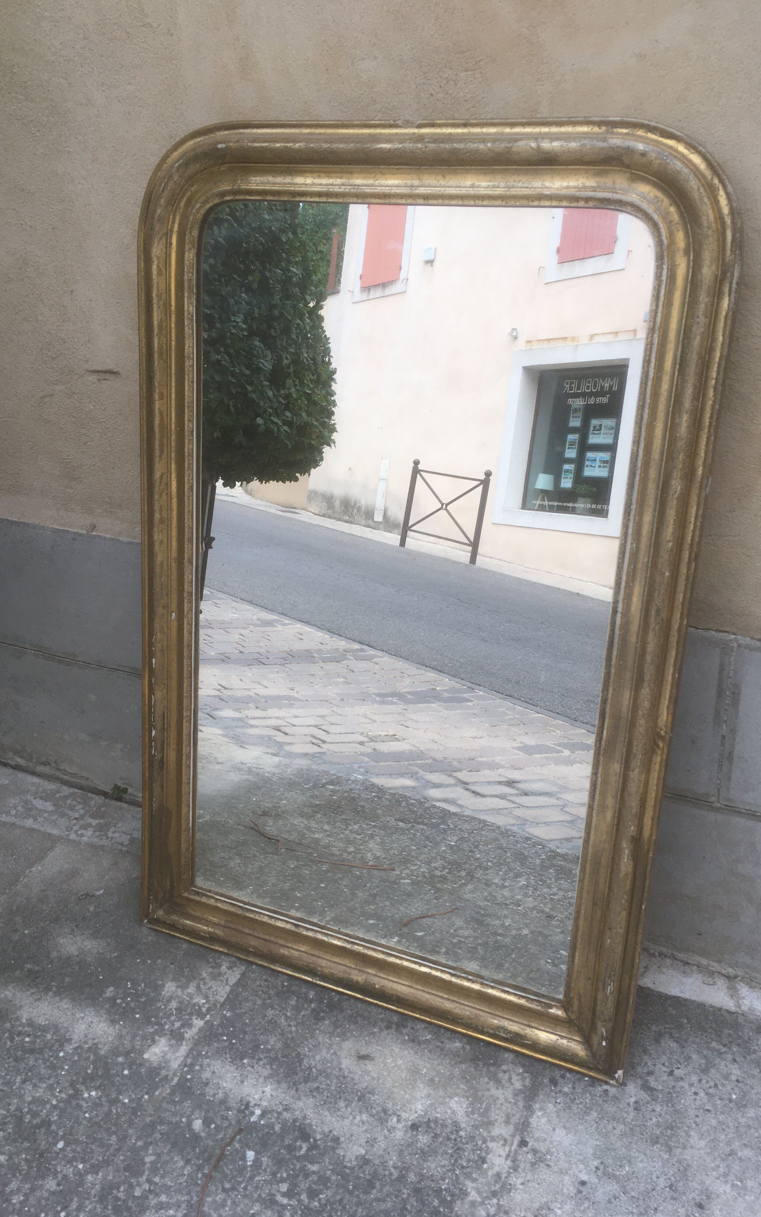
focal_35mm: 31
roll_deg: +0.9
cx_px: 395
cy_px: 612
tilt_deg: -24.9
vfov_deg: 61.2
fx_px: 1029
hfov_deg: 40.6
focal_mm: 4.15
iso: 40
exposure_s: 1/100
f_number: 2.2
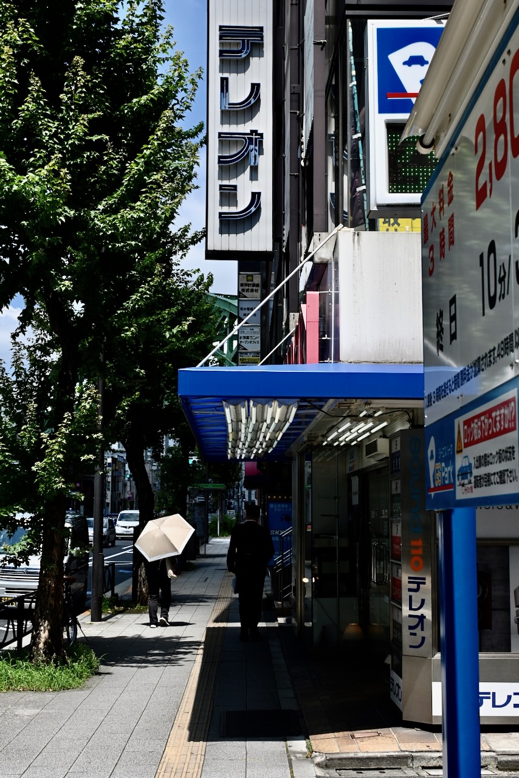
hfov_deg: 25.8
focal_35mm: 52
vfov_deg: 37.8
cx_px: 260
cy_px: 389
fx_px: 1135
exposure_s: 1/640
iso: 200
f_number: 8
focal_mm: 35
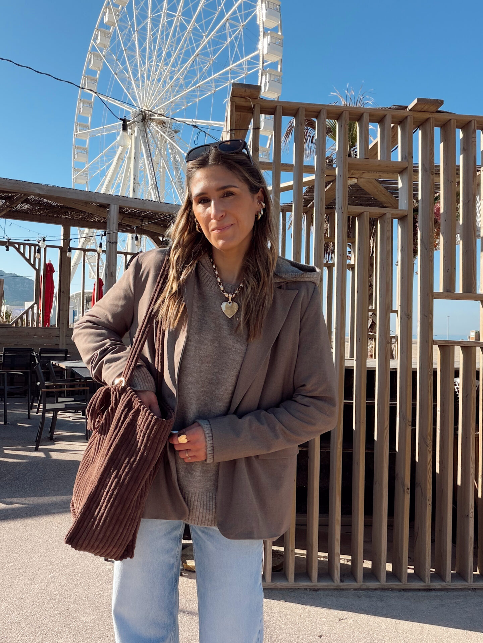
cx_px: 242
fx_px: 558
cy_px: 322
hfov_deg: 46.8
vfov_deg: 60.0
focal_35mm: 30
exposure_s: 1/1190
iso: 25
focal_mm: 2.71
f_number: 1.9
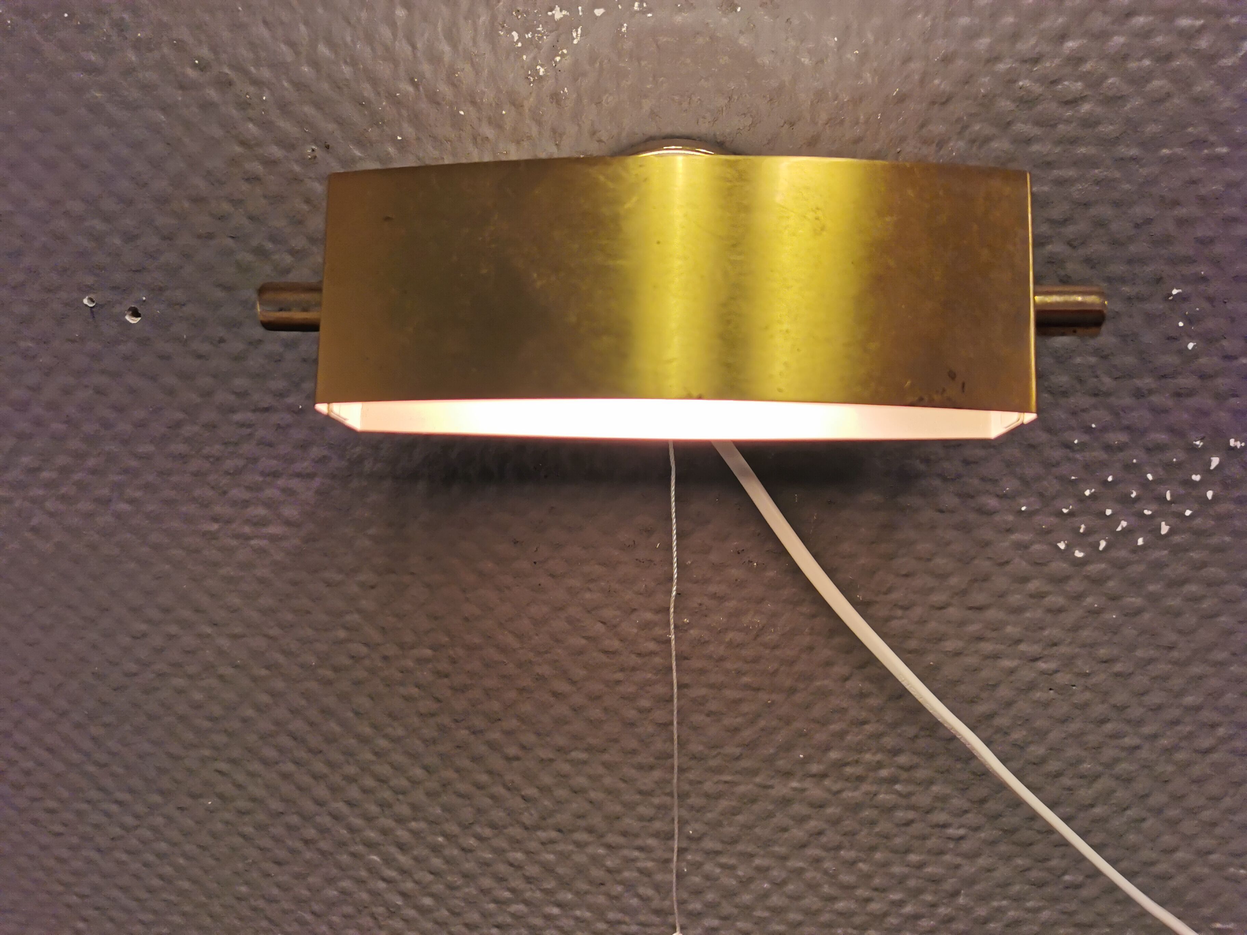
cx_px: 624
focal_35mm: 27
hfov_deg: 65.3
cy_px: 468
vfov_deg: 51.4
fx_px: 973
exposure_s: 1/99.9
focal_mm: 5.56
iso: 64
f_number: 1.6
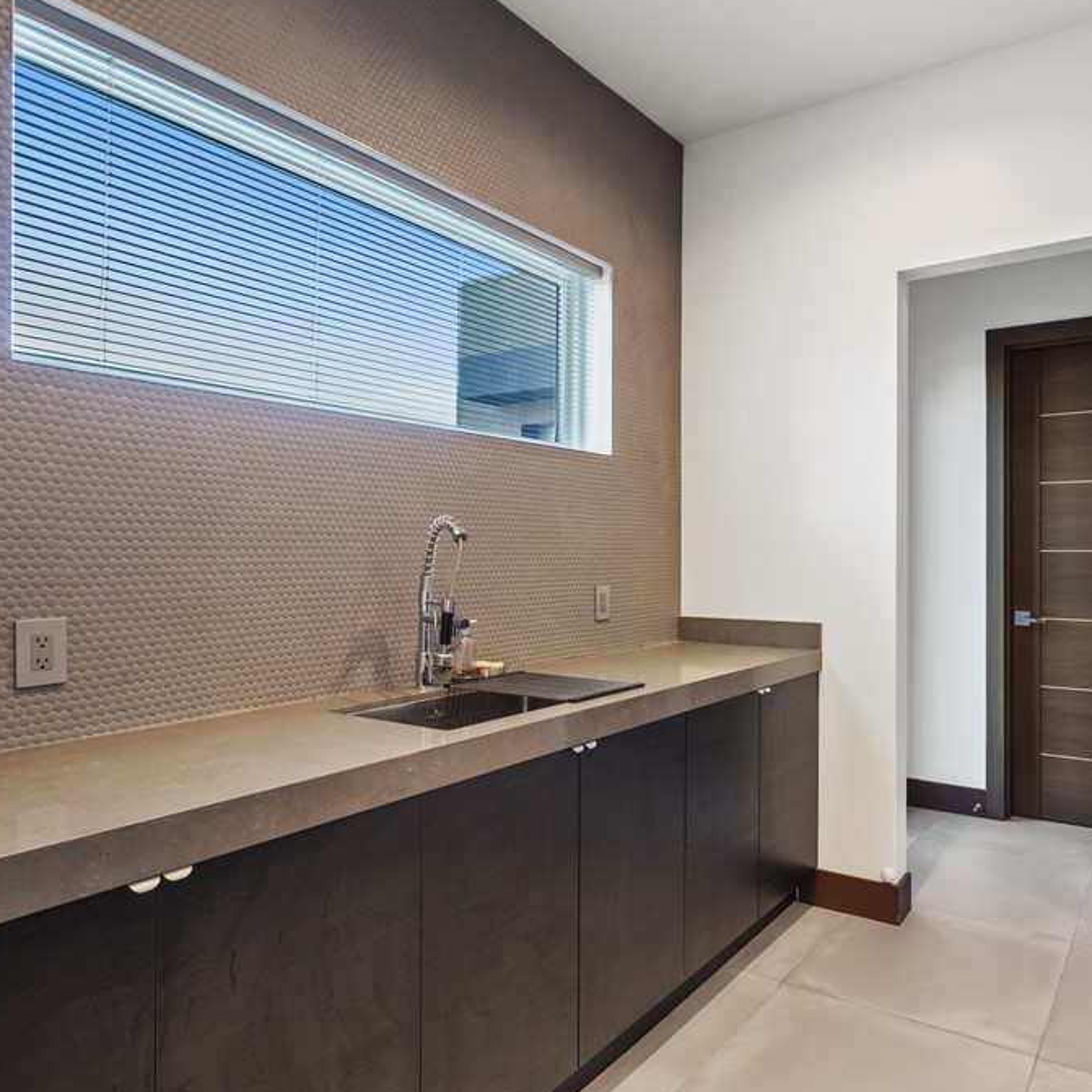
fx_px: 785
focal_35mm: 22
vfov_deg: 69.6
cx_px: 710
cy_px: 570
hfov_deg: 68.1
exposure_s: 1/3
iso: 500
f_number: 9
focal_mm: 16
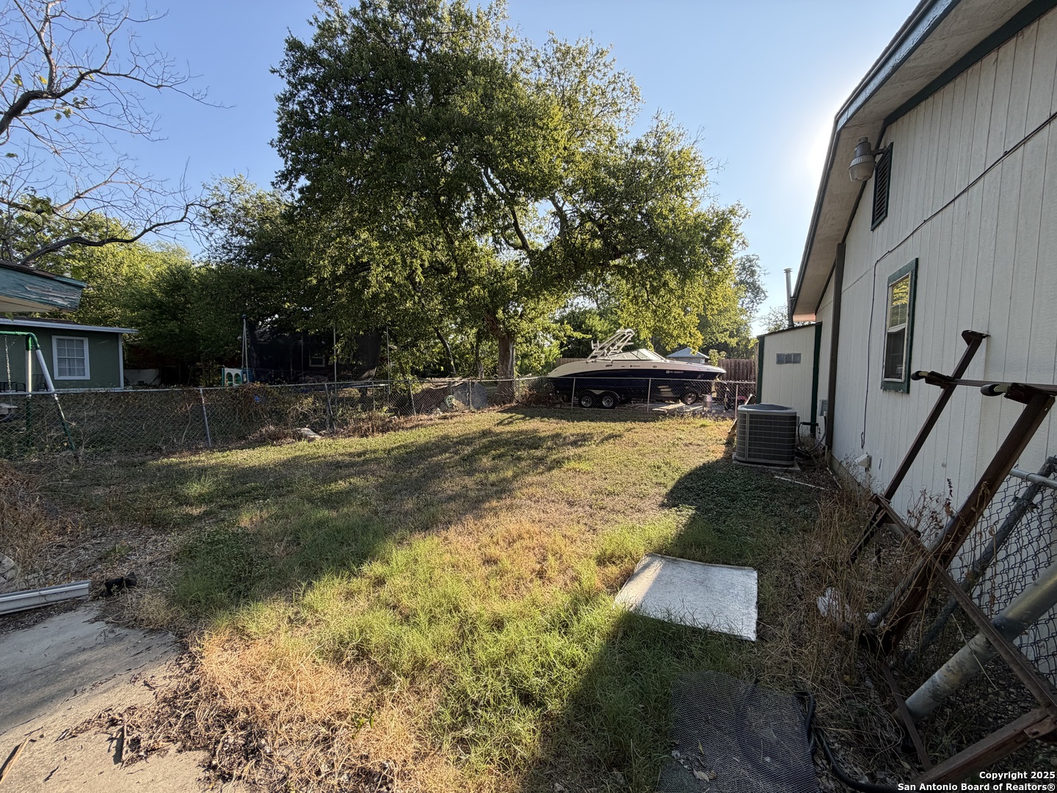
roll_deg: -0.7
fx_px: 427
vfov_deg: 85.7
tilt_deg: -5.1
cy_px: 396
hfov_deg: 102.1
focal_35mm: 14
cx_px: 528
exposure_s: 1/502
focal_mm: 2.22
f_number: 2.2
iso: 50
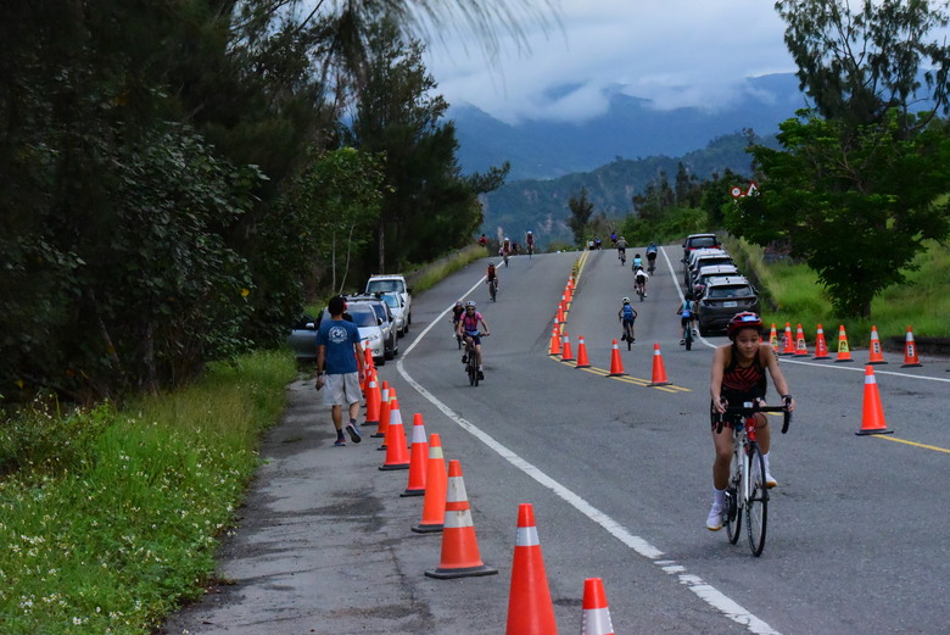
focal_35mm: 112
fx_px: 2957
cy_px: 318
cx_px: 475
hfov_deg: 18.3
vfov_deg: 12.2
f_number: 14
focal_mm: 112
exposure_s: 1/3200
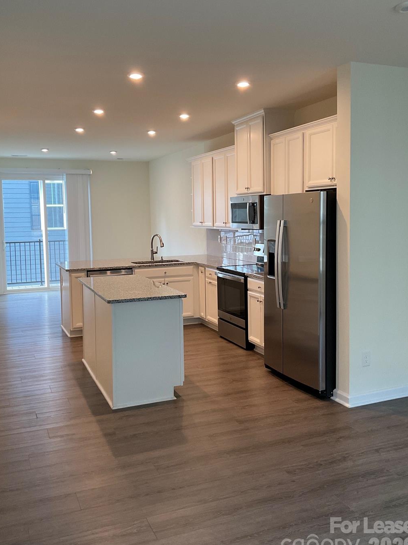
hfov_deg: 42.9
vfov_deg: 55.3
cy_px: 252
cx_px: 185
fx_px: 519
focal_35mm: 33
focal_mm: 3
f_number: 1.8
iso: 50
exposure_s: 1/60
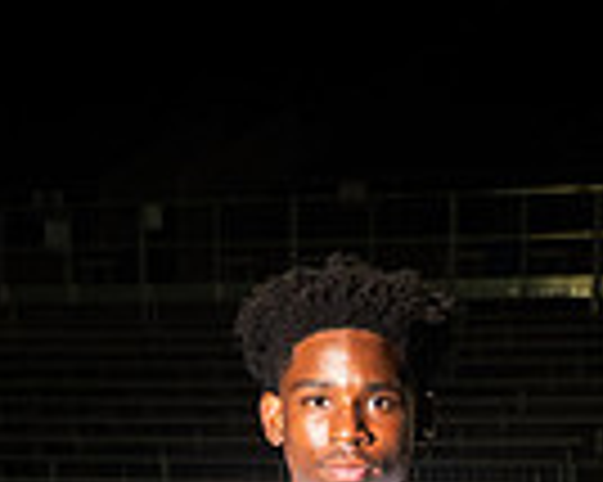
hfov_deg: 11.8
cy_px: 1009
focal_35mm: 164
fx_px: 2925
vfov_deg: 8.8
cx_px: 378
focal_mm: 52
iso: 1000
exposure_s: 1/400
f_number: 7.1
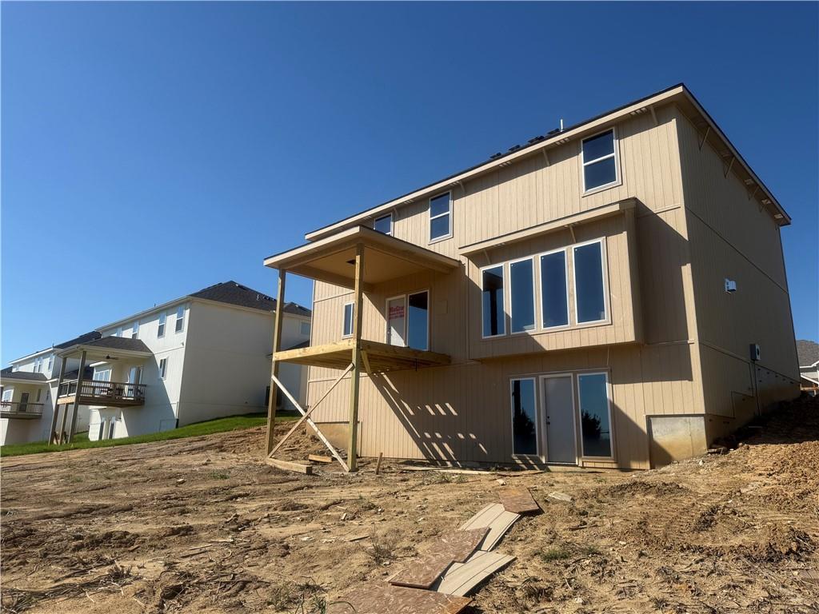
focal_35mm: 24
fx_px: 568
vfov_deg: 56.8
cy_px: 307
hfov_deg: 71.6
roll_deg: -1.9
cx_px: 410
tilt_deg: +15.2
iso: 80
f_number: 1.78
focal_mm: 6.76
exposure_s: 1/6173
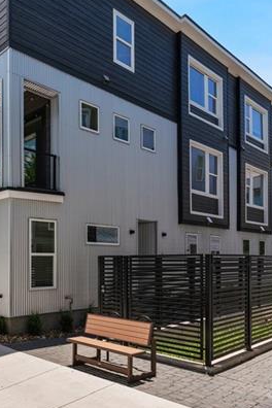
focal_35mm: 31
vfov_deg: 59.5
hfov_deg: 39.8
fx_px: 351
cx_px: 37
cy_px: 256
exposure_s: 1/200
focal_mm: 16
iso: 50
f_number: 7.1
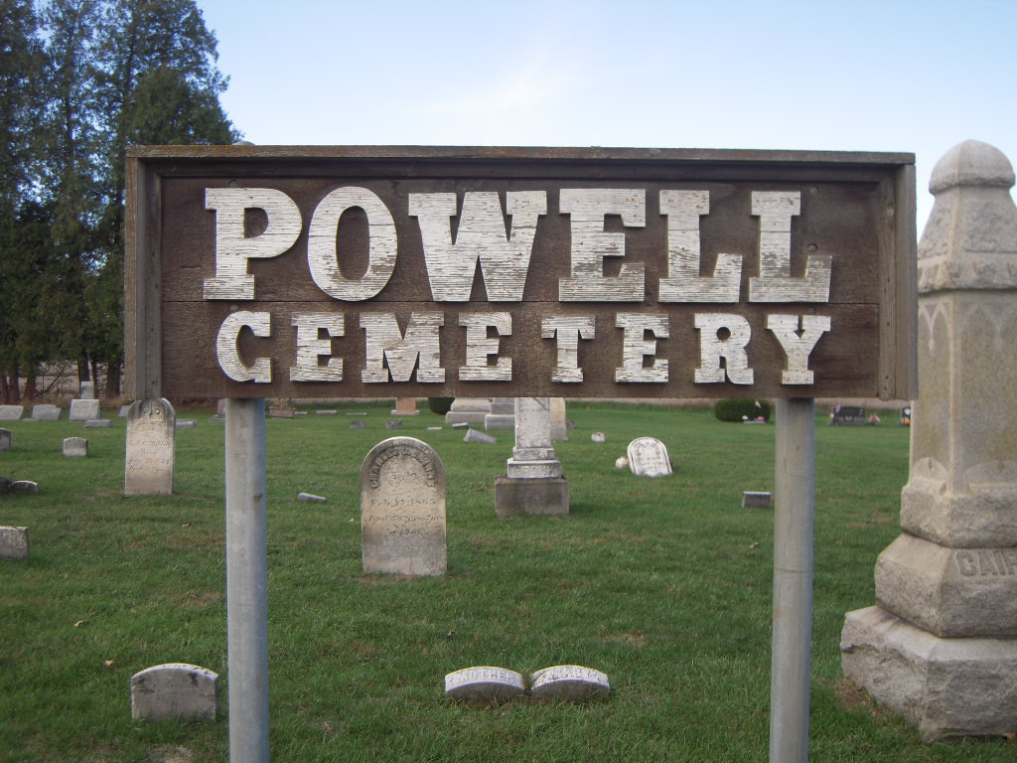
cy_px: 382
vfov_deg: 38.7
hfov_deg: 50.1
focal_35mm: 37
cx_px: 508
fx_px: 1087
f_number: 3
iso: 100
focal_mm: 6.5
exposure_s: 1/400
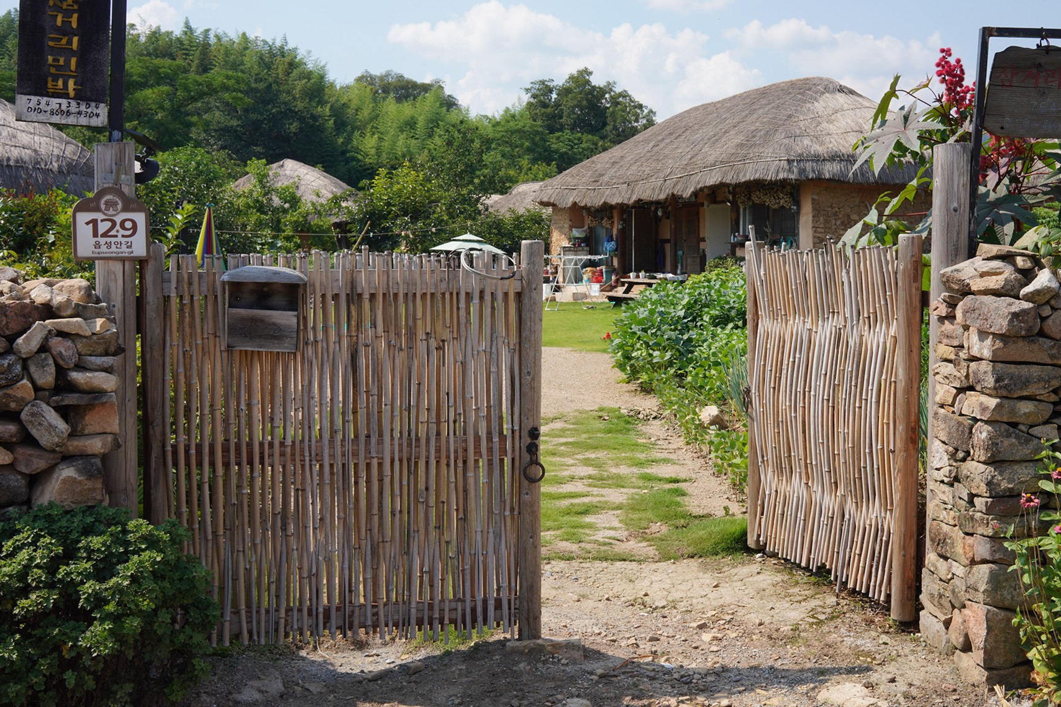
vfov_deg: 32.6
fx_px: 1208
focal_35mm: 41
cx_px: 616
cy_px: 316
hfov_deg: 47.2
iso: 100
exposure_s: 1/100
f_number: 11
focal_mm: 35
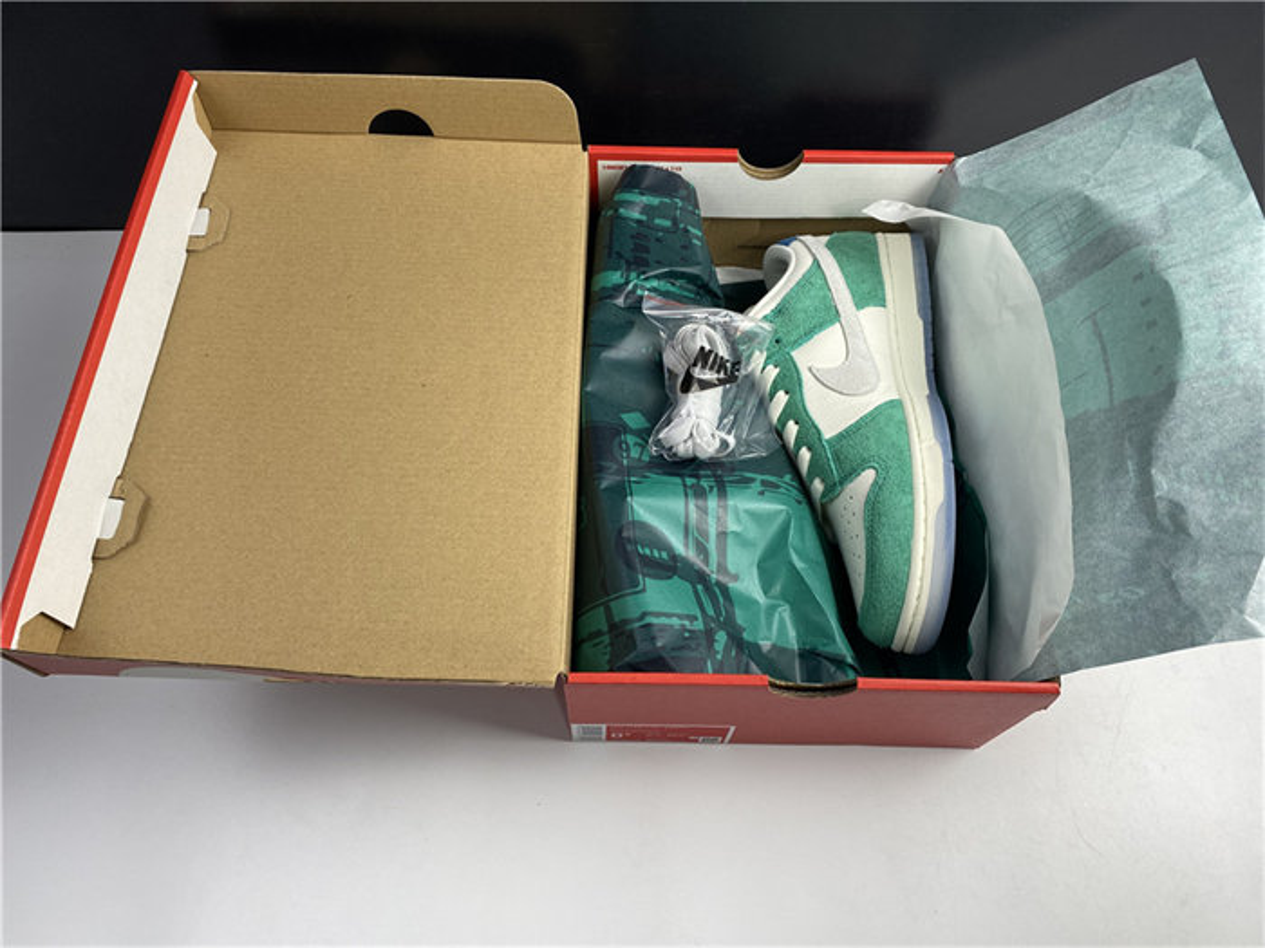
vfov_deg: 53.1
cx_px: 632
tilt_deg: -59.3
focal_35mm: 26
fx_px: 950
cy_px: 474
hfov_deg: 67.3
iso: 50
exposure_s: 1/100
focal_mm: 4.25
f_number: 1.8
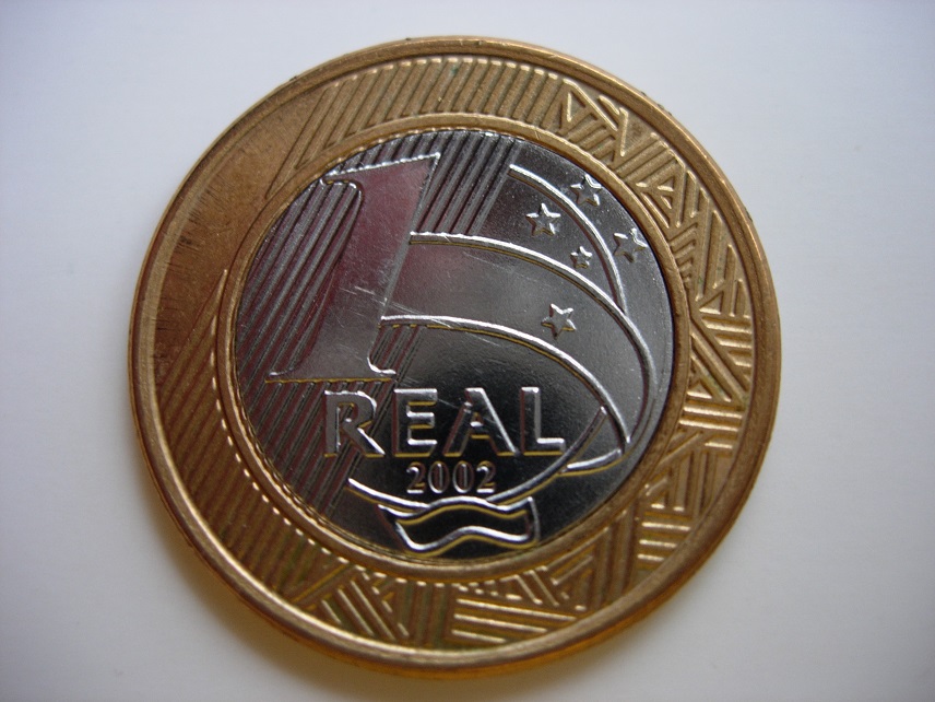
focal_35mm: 38
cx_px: 468
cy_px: 351
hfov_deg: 49.0
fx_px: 1026
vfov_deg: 37.7
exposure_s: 1/32
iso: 72
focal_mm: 7.8
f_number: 2.8
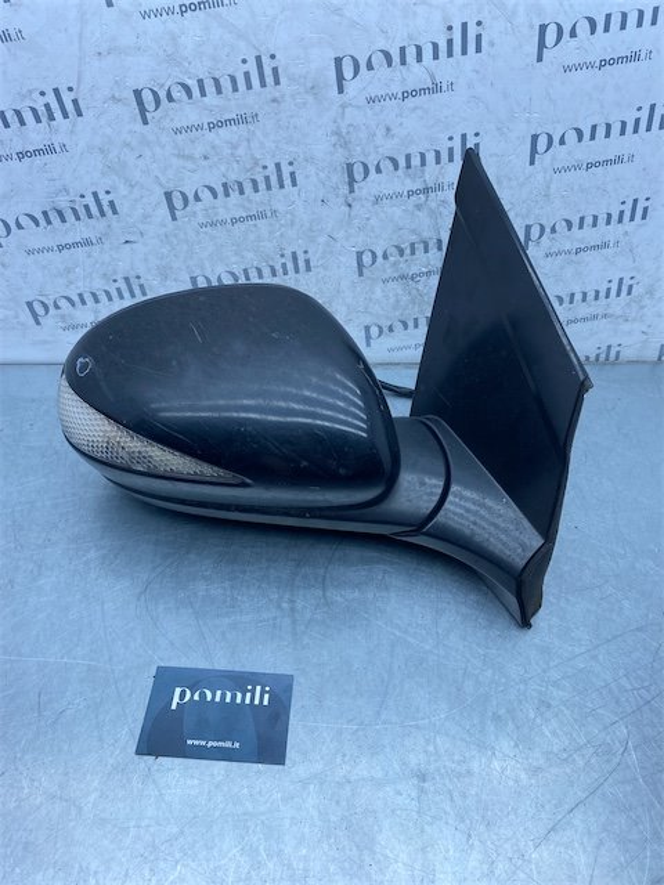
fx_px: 665
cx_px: 332
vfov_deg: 67.3
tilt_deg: -43.1
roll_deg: -5.9
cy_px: 442
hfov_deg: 53.1
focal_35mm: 26
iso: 32
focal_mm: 4.25
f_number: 1.8
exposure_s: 1/742
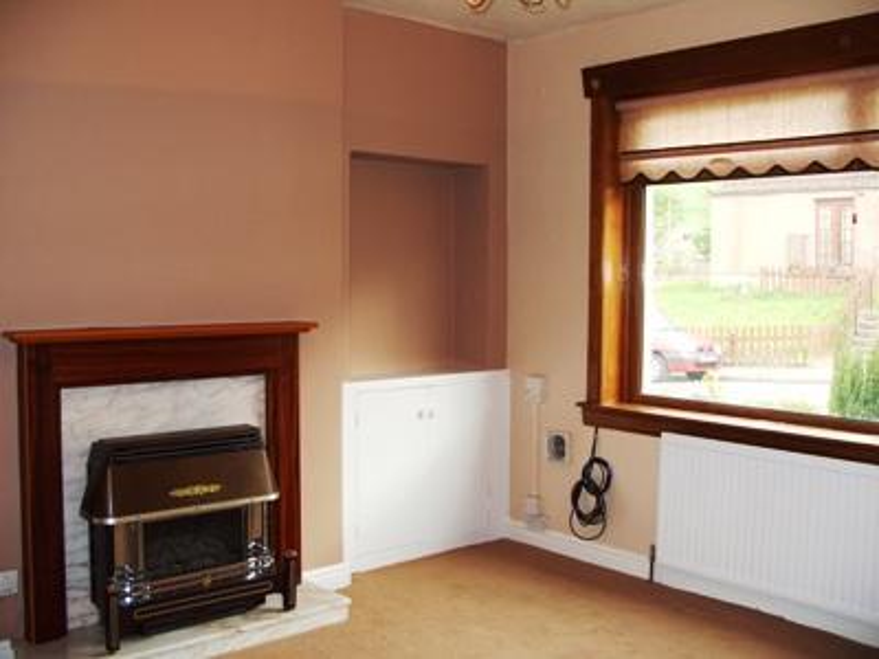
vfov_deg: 40.7
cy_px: 330
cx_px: 440
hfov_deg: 52.6
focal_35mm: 35
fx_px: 889
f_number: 2.8
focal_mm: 7.8
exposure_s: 1/45
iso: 100
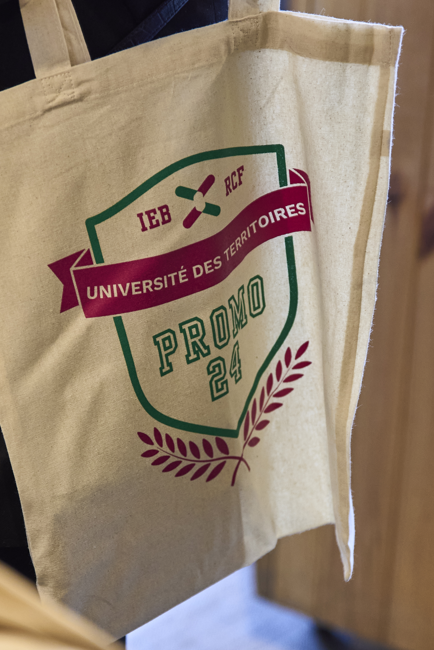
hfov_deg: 9.3
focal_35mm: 148
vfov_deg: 13.9
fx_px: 2674
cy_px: 385
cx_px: 173
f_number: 2.8
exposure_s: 1/100
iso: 640
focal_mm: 70
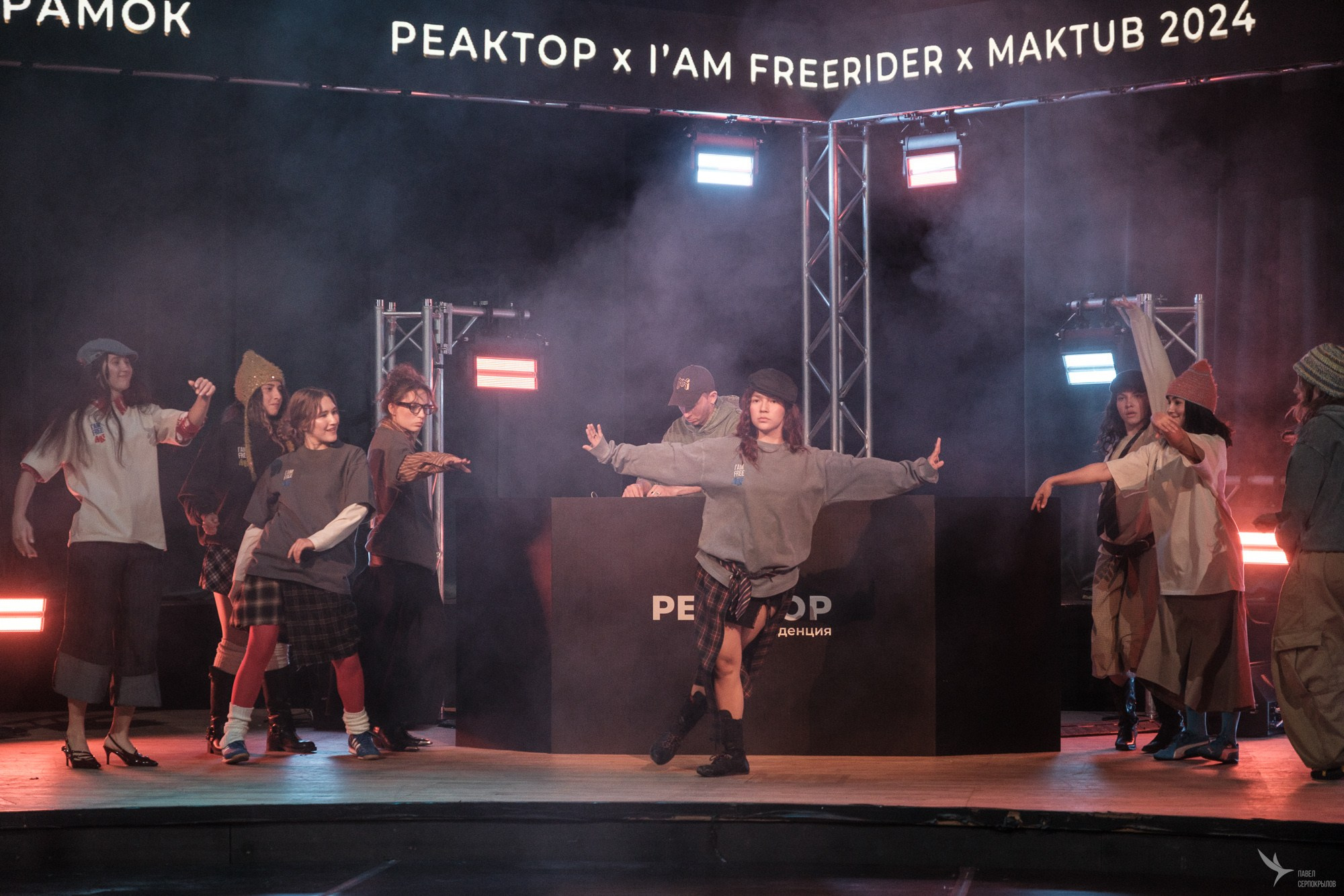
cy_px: 452
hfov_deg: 24.0
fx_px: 3160
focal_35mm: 85
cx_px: 669
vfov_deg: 16.1
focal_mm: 55
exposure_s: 1/320
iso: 1600
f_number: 2.8
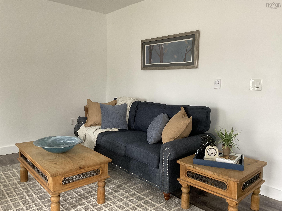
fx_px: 236
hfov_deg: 61.7
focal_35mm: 29
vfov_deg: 48.2
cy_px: 106
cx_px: 141
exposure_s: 1/73
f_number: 1.8
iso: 64
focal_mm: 3
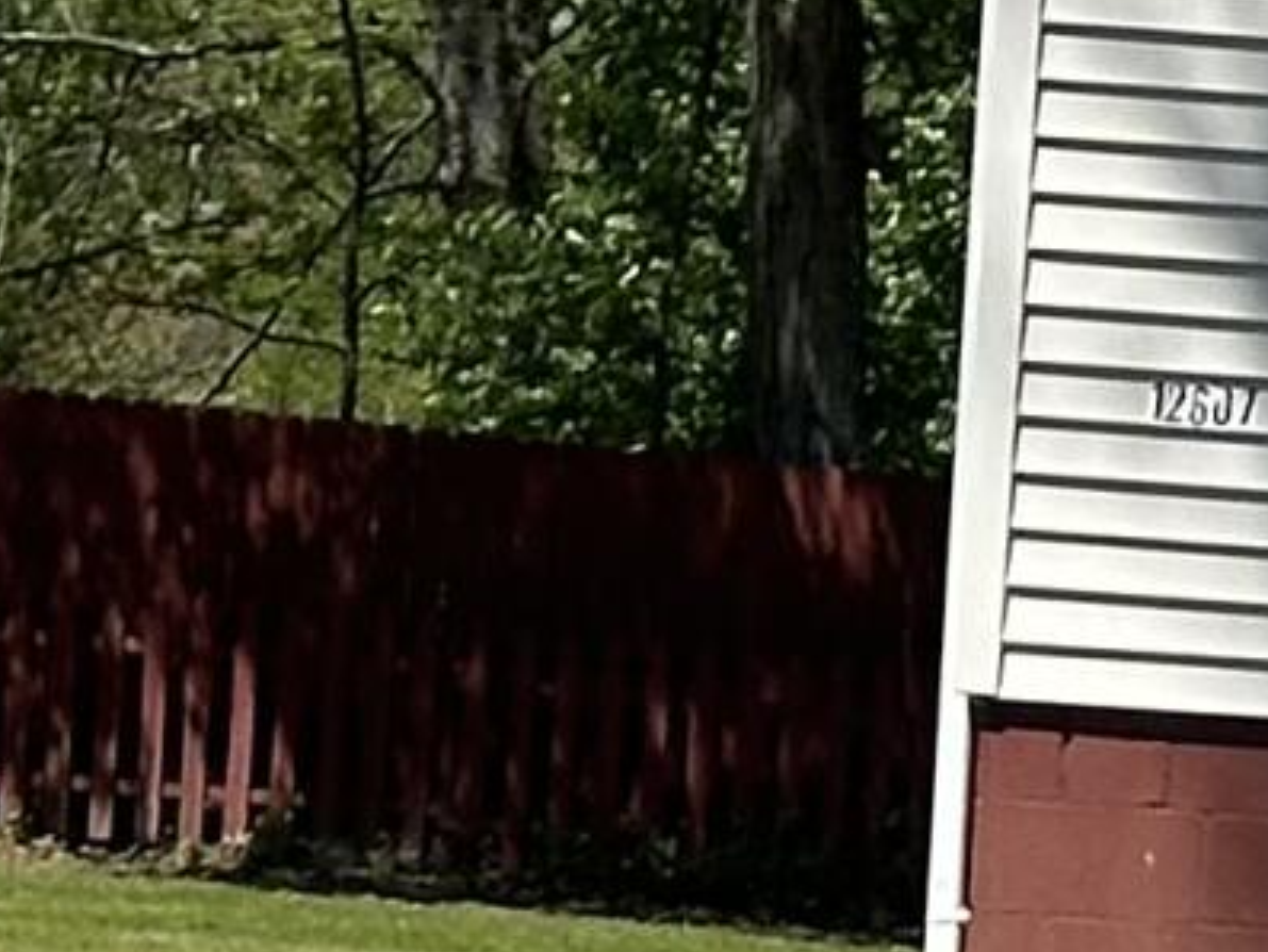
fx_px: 13301
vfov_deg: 4.1
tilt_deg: +2.5
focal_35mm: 363
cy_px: 1540
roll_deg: -2.4
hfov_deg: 5.1
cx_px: 4184
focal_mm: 6.86
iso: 64
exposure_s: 1/4367
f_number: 1.78
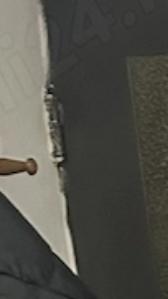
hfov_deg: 5.3
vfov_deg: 9.7
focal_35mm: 209
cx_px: 606
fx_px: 1653
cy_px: 580
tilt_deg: -12.9
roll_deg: +4.8
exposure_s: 1/47
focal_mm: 5.7
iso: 500
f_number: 1.5
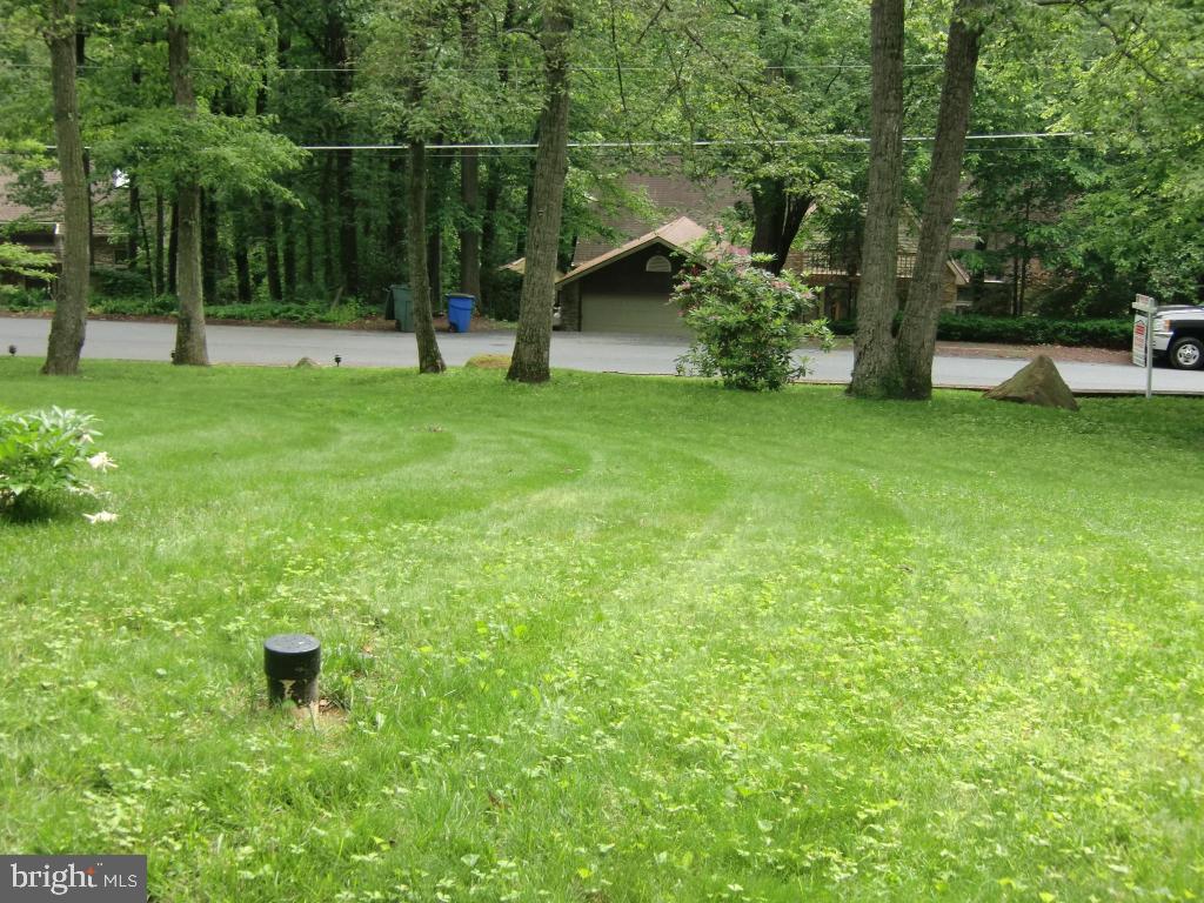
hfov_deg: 46.8
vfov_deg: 36.0
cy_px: 452
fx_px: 1391
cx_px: 602
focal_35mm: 40
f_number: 3.8
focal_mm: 7.1
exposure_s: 1/100
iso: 64
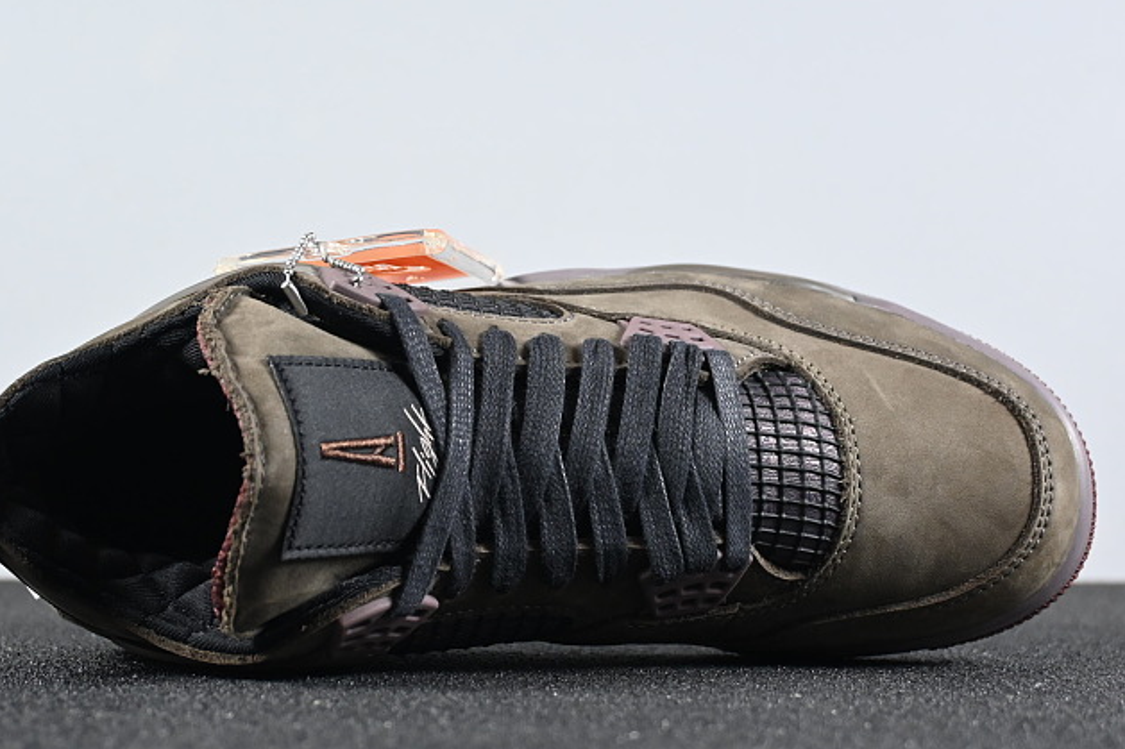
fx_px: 2207
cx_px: 526
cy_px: 341
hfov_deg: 28.6
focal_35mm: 71
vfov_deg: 19.3
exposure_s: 1/125
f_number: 5.3
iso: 1000
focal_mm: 37
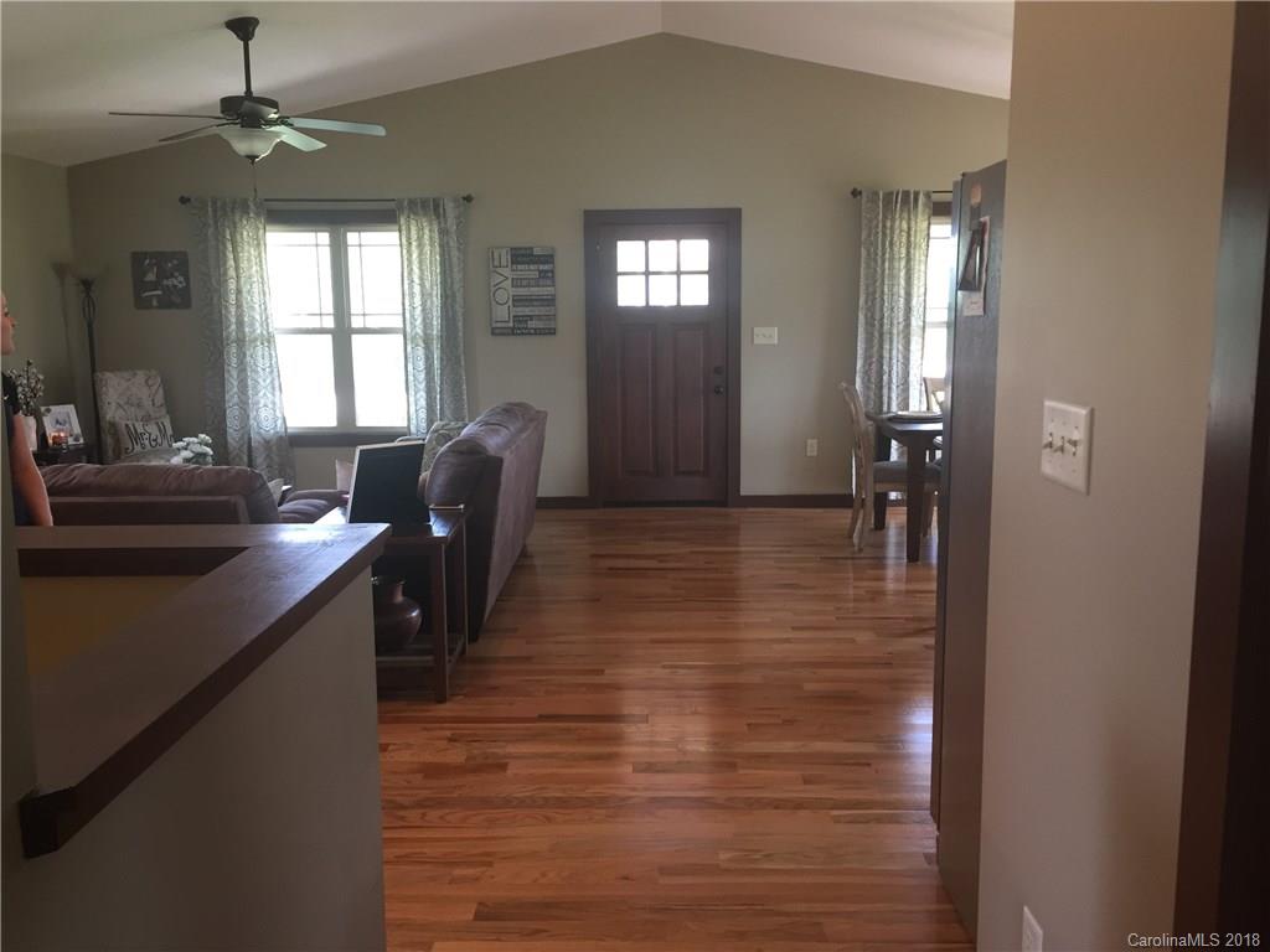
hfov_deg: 61.7
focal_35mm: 29
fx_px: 1064
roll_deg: +0.6
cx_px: 635
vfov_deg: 48.2
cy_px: 476
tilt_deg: -7.7
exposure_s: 1/30
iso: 80
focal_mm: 4.15
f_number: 2.2
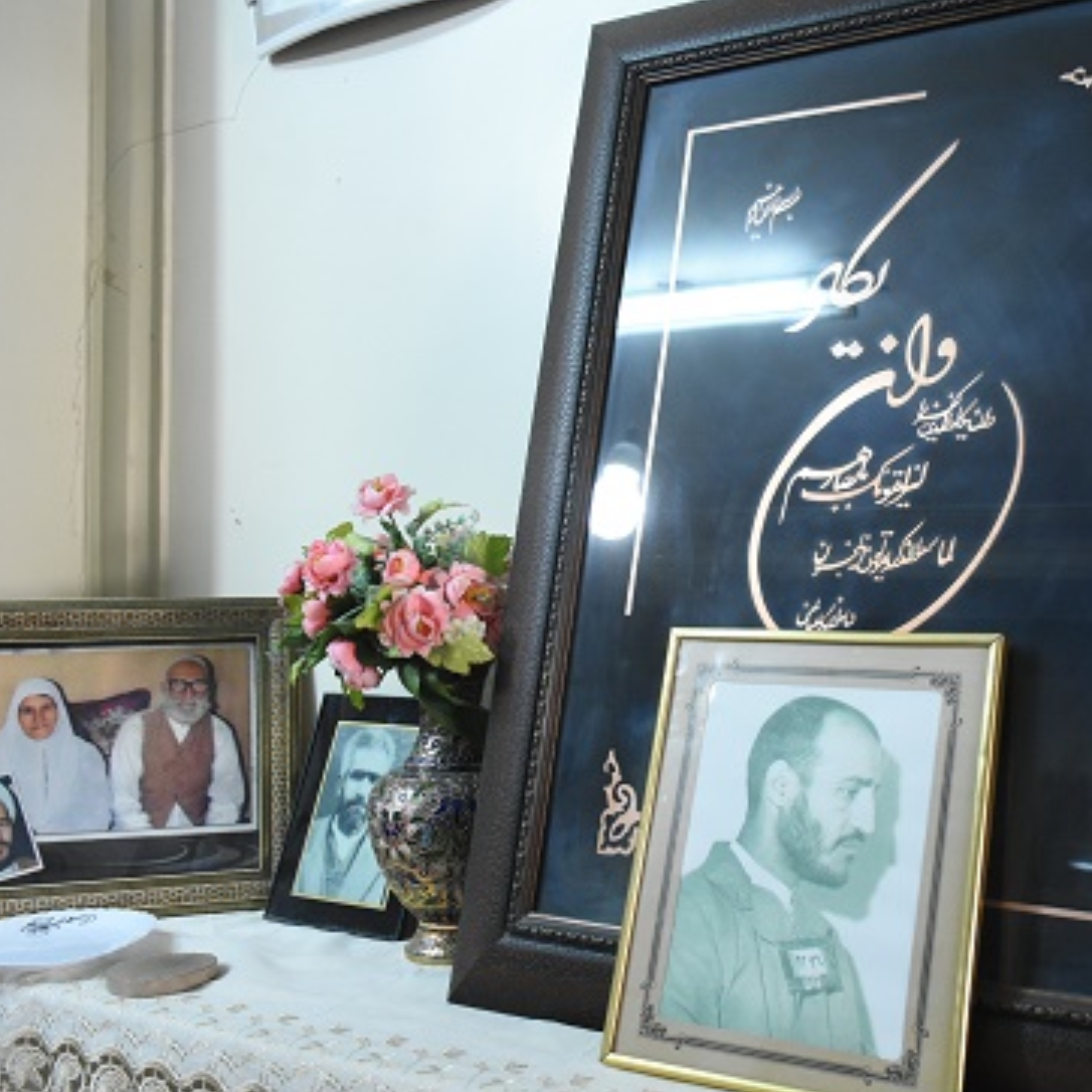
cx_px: 814
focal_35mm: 38
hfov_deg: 42.6
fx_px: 1356
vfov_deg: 43.8
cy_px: 570
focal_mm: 18
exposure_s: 1/160
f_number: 3.5
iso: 2500
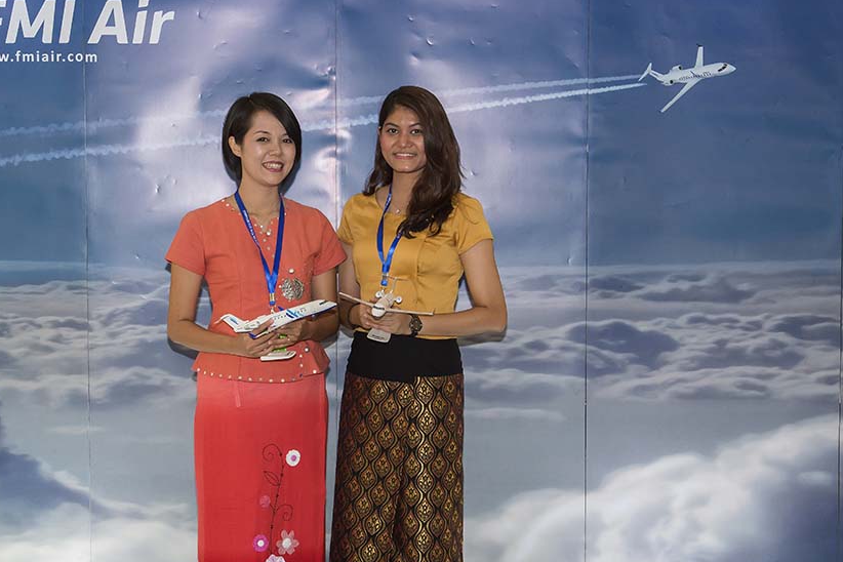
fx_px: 1147
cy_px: 242
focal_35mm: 49
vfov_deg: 27.5
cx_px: 352
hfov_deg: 40.2
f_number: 11
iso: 640
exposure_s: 1/60
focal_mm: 42
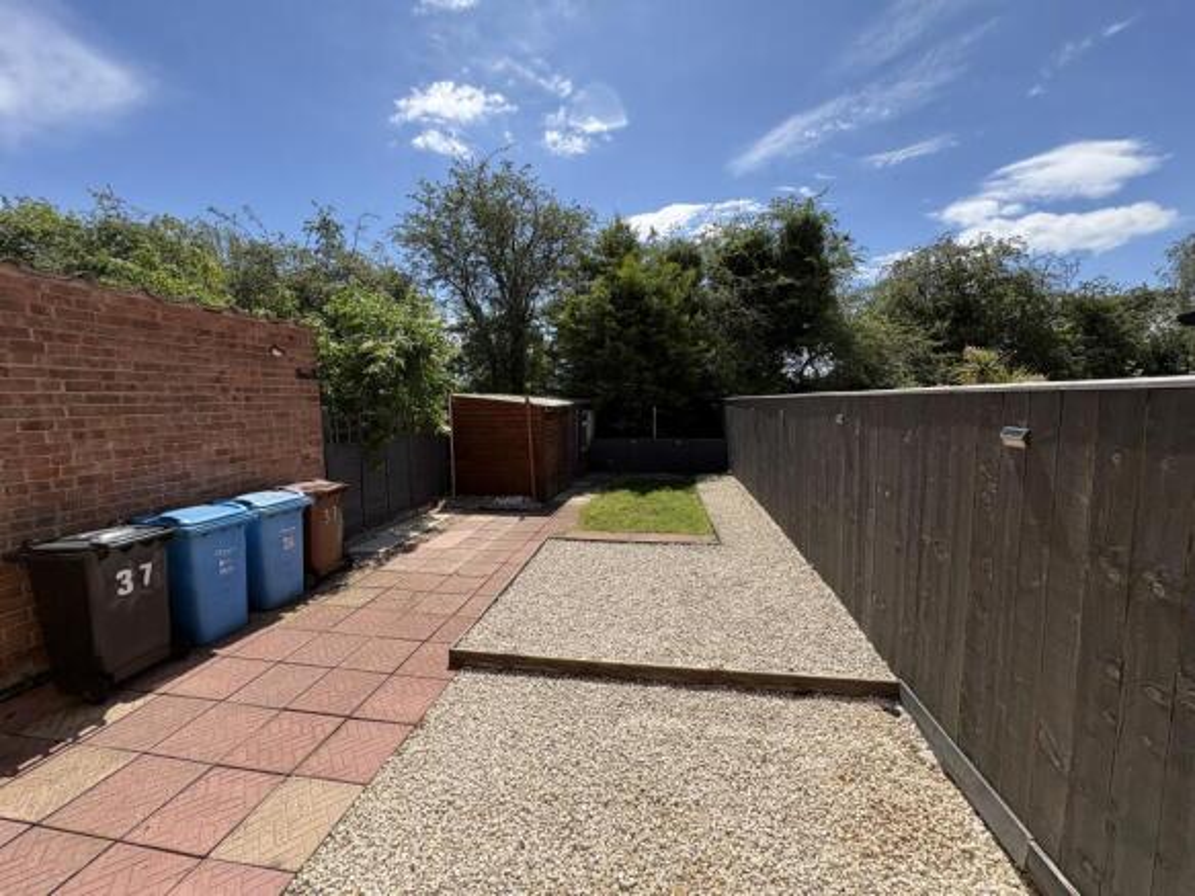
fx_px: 483
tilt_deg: -5.0
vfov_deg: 85.7
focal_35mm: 14
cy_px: 448
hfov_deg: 102.1
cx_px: 598
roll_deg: +1.7
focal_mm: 2.22
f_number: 2.2
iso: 40
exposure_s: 1/1370
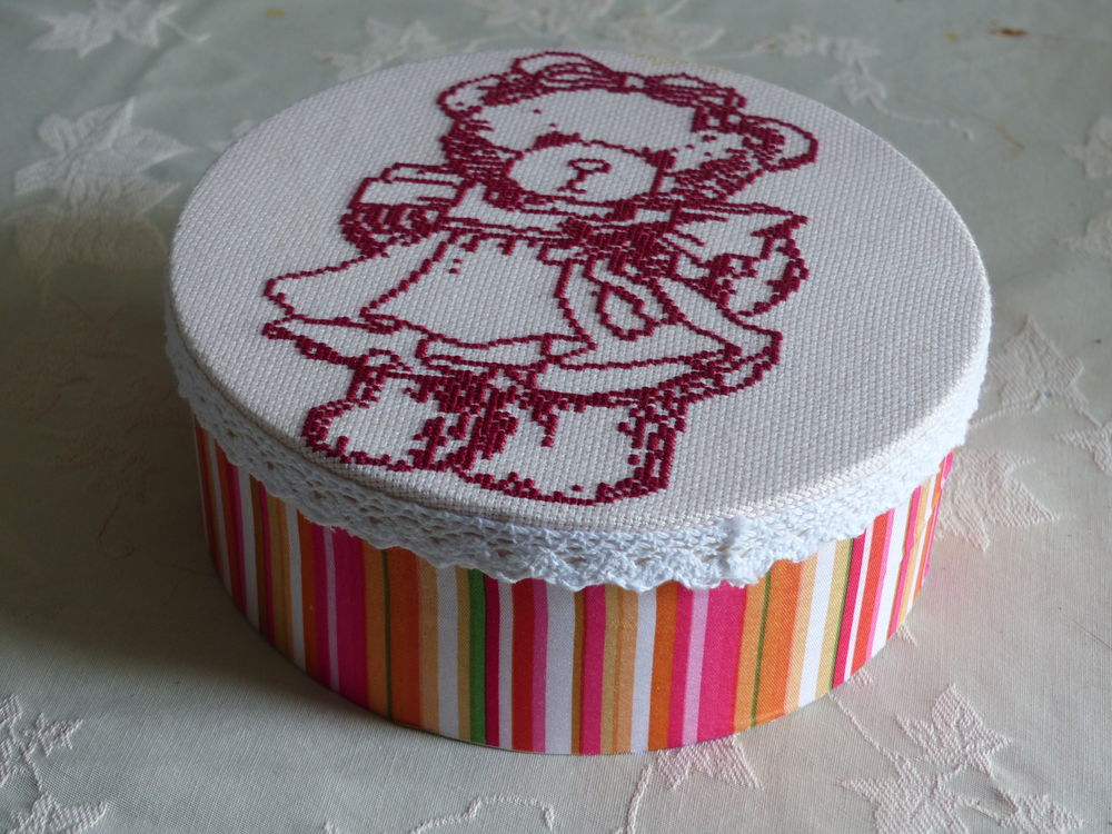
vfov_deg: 21.3
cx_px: 556
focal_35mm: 69
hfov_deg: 28.2
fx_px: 2217
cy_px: 417
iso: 160
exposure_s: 1/60
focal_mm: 12.5
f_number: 2.8
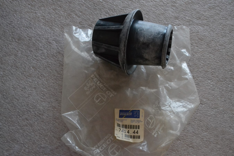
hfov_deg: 53.1
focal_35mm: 36
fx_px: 234
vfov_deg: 36.9
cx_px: 117
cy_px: 78
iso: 3200
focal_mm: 24
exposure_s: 1/30
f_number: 4
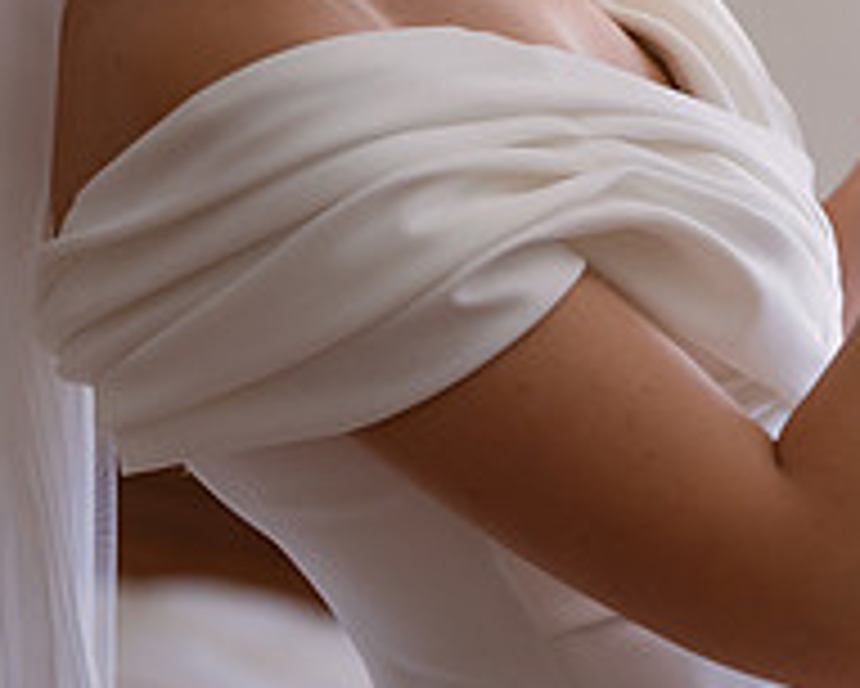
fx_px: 6163
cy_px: -130
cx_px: 1067
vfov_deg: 6.4
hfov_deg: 7.9
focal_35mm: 242
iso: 500
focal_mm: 85
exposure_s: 1/100
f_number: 2.8
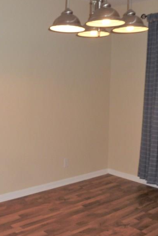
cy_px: 103
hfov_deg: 28.3
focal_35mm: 47
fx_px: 309
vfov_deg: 41.8
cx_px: 41
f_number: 3.3
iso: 100
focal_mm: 4.4
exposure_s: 1/30
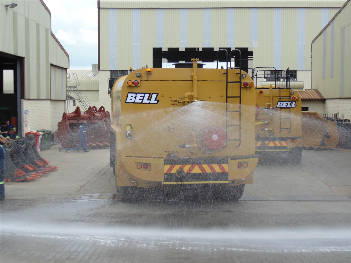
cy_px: 132
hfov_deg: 33.2
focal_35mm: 58
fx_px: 588
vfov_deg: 25.2
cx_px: 176
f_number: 3.9
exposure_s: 1/400
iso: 80
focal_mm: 10.4
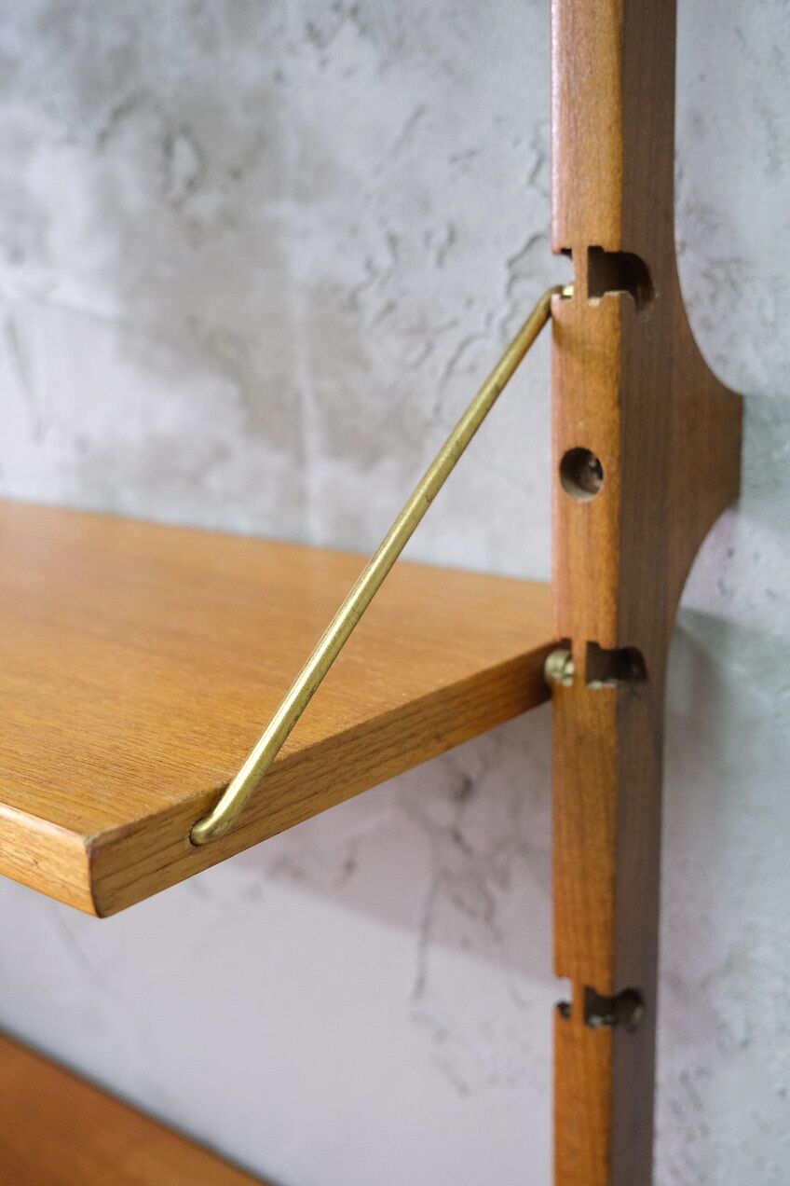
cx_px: 395
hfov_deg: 35.9
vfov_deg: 51.9
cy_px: 593
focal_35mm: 37
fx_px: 1218
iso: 2500
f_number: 4
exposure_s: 1/38
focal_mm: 24.7
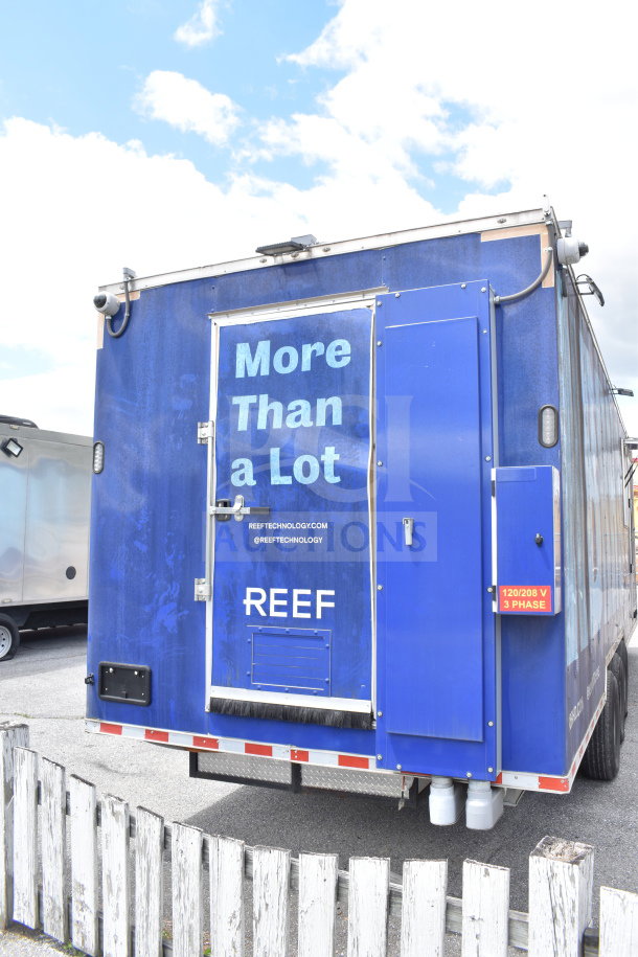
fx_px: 718
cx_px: 319
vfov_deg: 67.4
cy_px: 478
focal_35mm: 27
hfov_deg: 47.9
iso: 200
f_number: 7.1
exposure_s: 1/200
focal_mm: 18
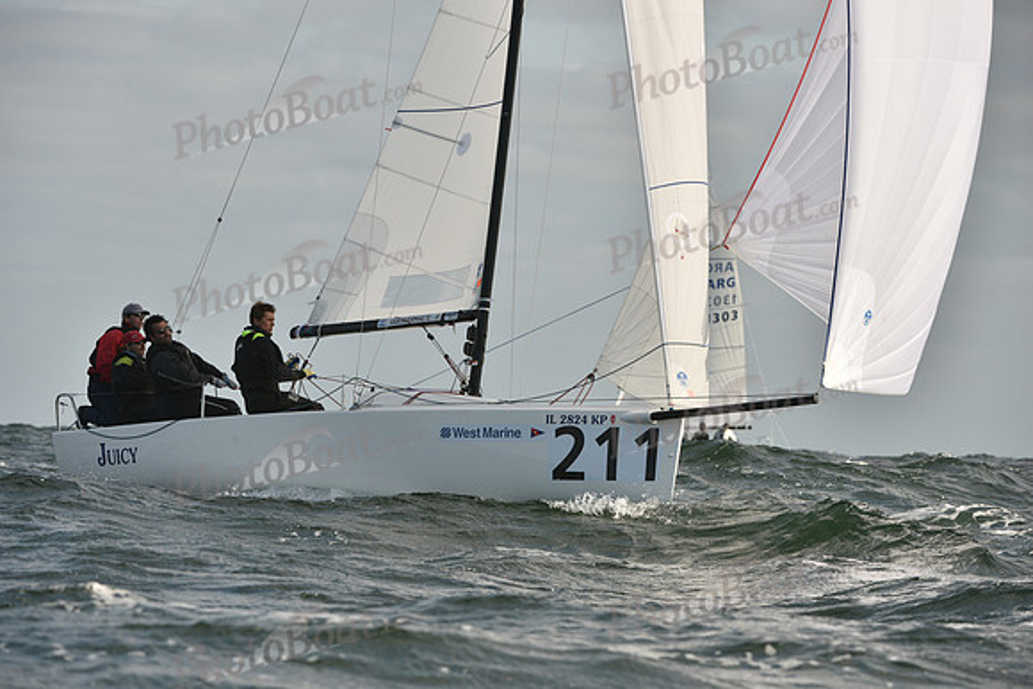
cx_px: 516
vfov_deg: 4.7
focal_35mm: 290
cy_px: 344
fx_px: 8323
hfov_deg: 7.1
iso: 320
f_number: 8
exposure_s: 1/1000
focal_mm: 290
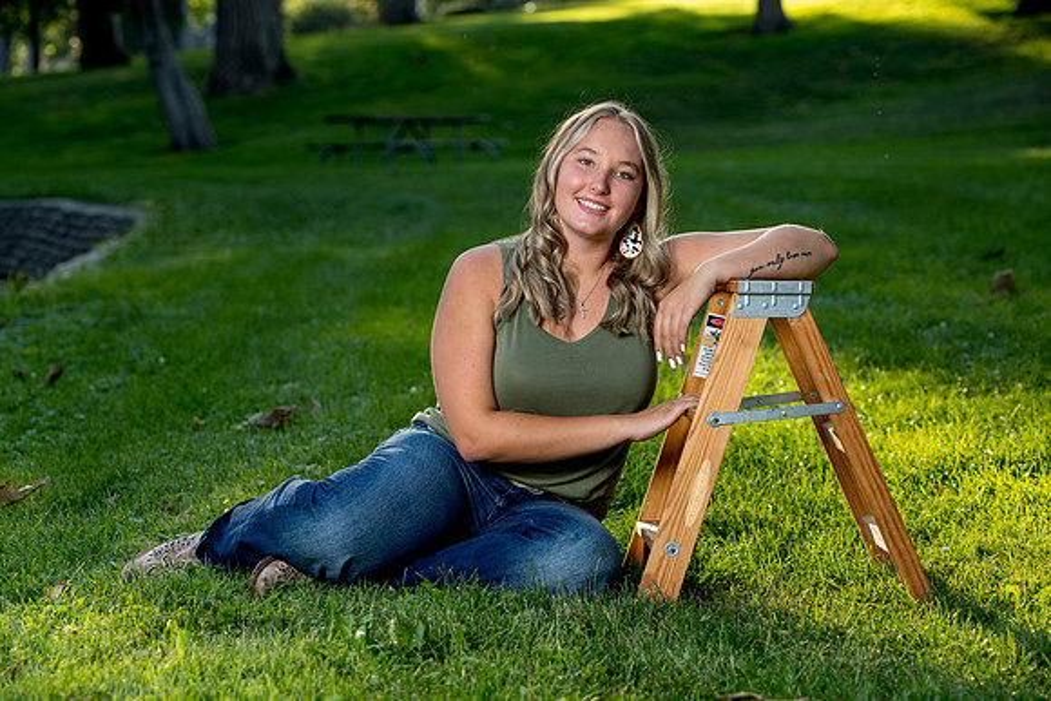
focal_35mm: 100
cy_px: 350
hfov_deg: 20.4
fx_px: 2920
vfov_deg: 13.7
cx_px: 526
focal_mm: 100
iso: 100
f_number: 5
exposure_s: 1/160
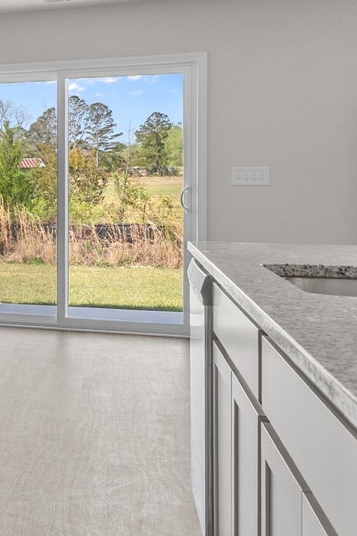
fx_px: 862
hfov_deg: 17.3
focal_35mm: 58
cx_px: -345
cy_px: 165
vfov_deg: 34.1
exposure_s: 1/15
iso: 800
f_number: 8
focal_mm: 16
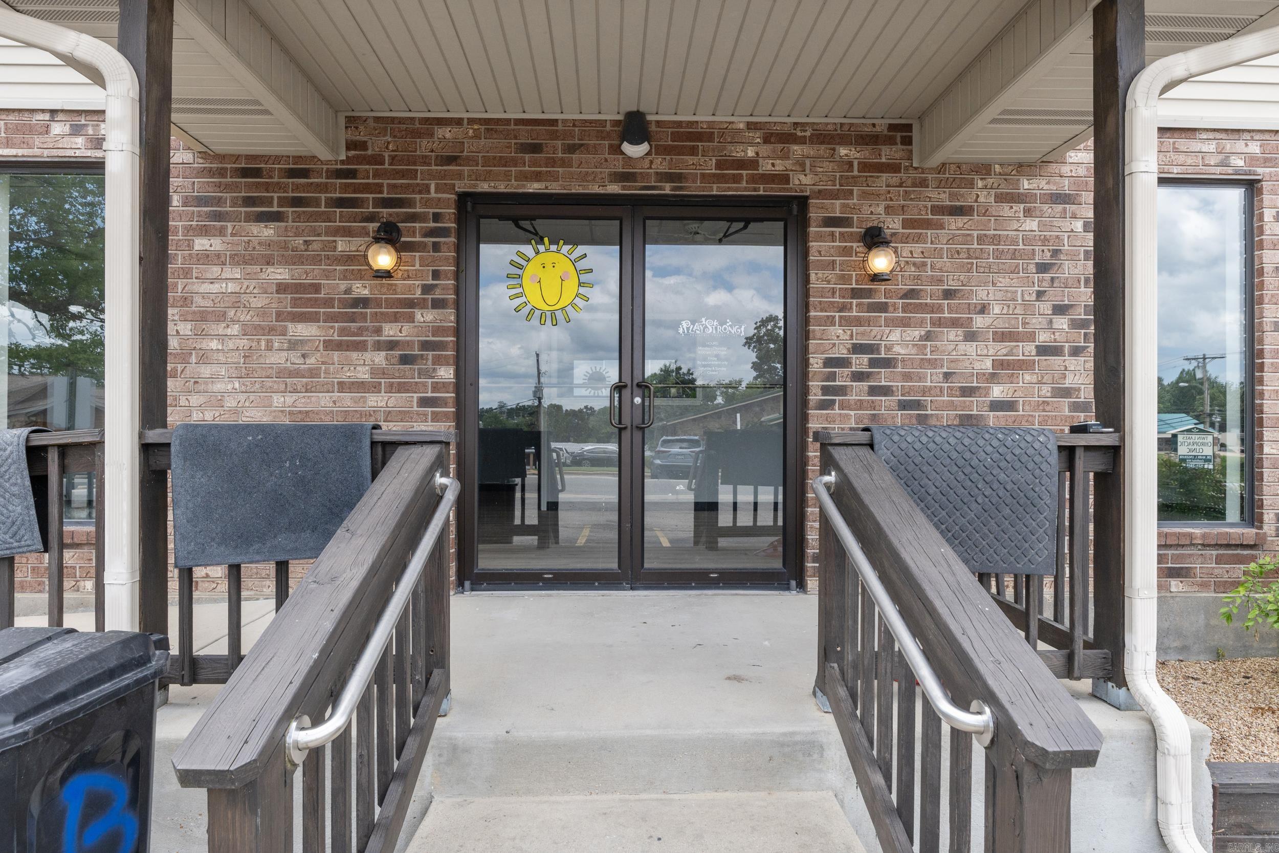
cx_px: 640
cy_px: 426
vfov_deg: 58.5
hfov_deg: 80.0
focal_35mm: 21
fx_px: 762
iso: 400
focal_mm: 14.3
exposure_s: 1/250
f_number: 7.1
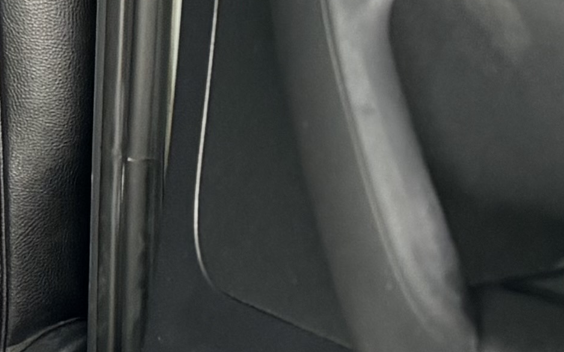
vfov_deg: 8.3
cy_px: -192
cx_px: -550
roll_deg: -3.1
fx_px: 2382
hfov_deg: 12.1
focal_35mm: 155
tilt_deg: -9.6
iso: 320
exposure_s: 1/60
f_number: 1.78
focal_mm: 6.76
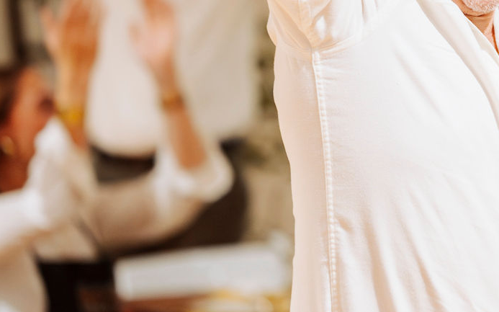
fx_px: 3481
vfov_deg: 5.1
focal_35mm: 256
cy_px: -50
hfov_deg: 8.1
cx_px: 672
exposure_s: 1/500
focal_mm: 85
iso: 3200
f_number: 1.6
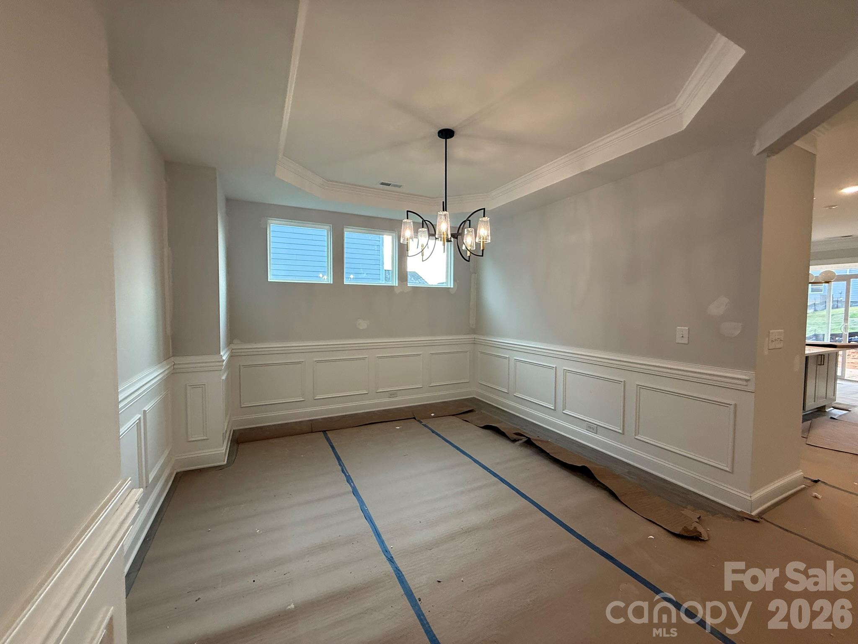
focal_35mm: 14
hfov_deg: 102.1
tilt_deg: -3.1
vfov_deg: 85.7
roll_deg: -0.1
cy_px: 322
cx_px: 429
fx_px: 347
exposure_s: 1/120
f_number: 2.2
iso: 160
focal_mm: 2.22
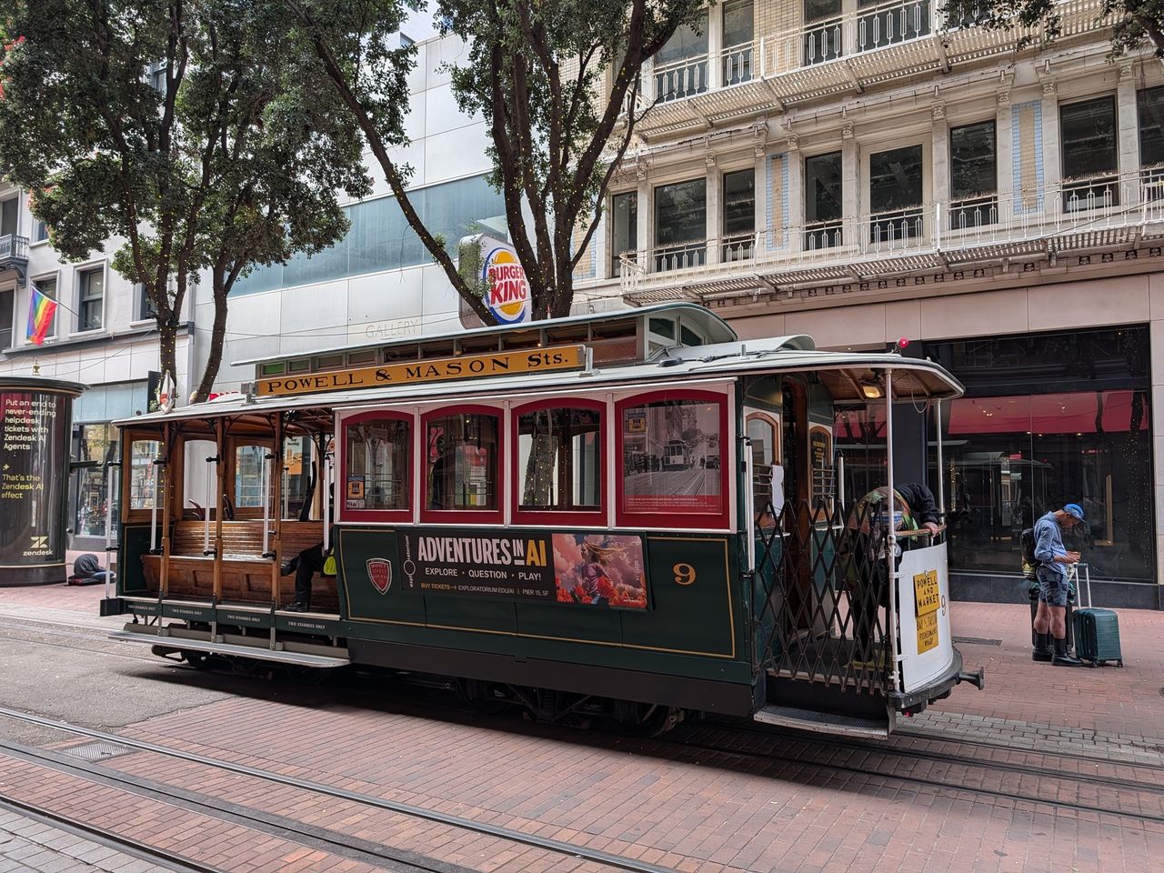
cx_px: 582
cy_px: 436
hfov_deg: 71.6
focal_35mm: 24
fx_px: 807
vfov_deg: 56.8
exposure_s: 1/229
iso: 43
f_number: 1.68
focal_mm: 6.9
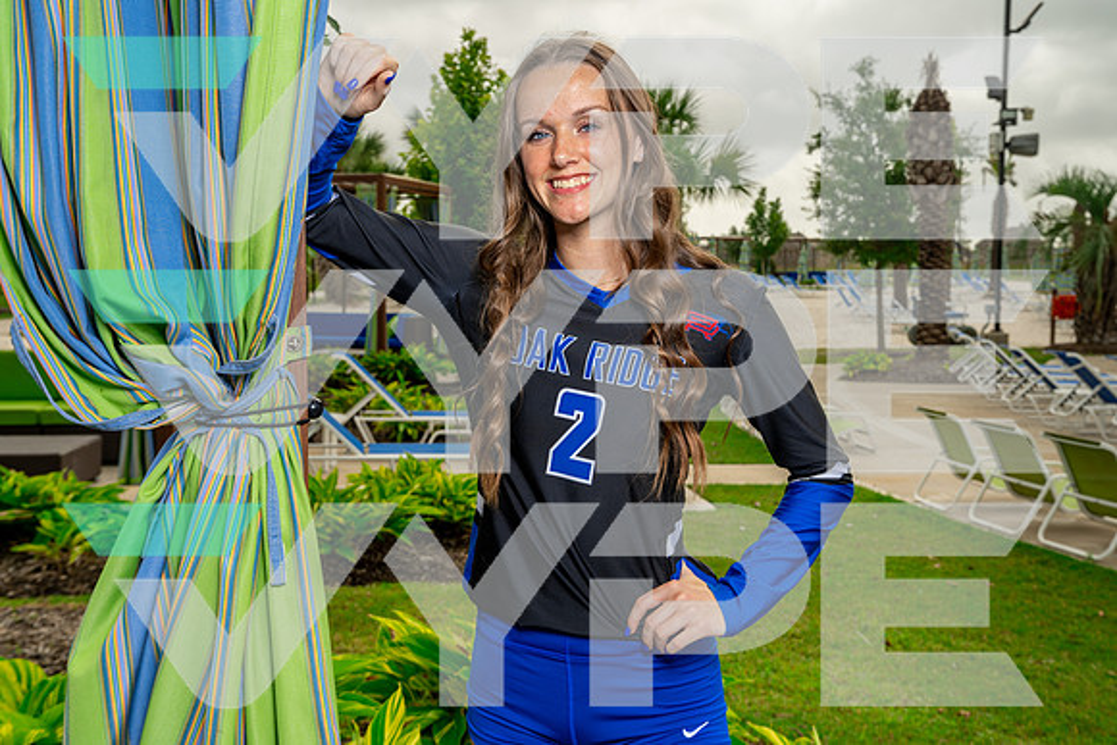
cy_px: 372
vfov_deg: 31.9
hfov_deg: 46.4
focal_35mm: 42
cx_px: 558
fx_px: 1303
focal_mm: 42
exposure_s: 1/250
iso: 125
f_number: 8
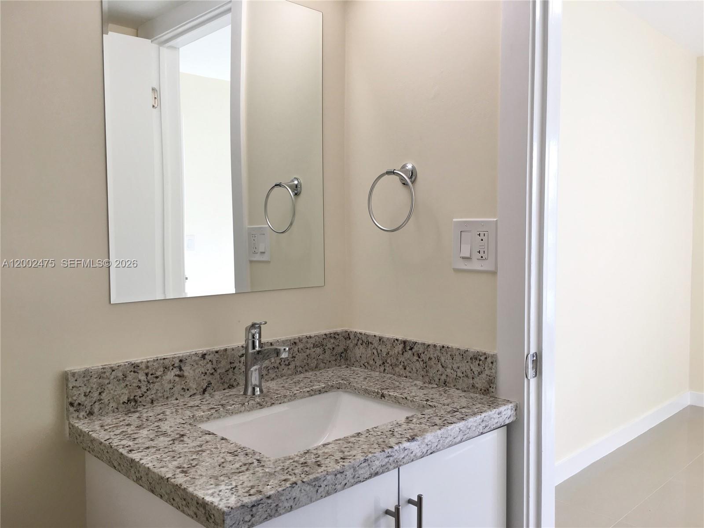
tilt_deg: -2.3
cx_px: 352
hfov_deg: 61.7
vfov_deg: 48.2
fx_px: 590
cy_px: 264
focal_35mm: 29
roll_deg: -0.3
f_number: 2.2
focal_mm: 4.15
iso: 25
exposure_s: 1/60
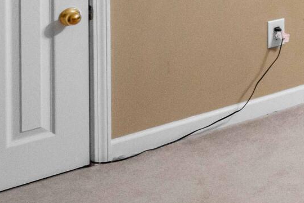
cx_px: 631
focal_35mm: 89
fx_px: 752
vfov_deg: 13.6
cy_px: -172
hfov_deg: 16.5
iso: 1600
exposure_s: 1/6
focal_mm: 16
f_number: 5.6
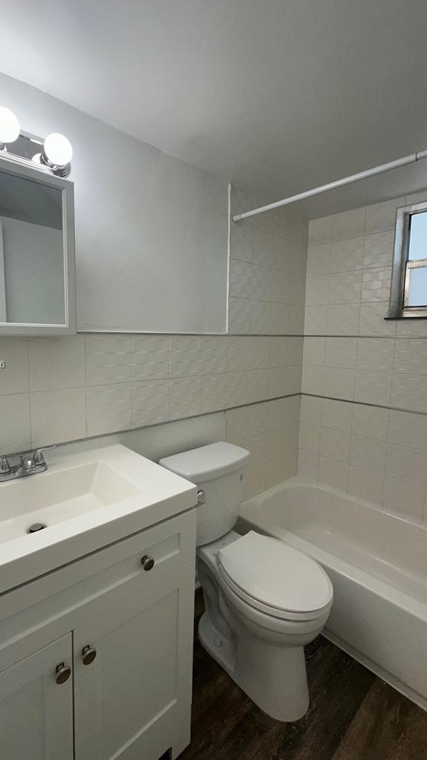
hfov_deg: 66.7
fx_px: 322
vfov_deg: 99.3
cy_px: 365
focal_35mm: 16
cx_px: 181
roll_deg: -1.2
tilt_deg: -5.5
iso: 125
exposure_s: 1/120
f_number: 2.2
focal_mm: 2.22
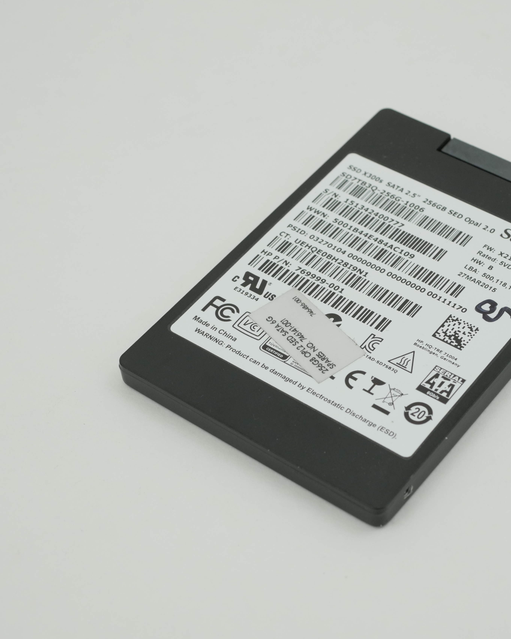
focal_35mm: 79
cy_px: 322
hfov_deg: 19.4
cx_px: 341
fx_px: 1494
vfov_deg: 24.1
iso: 400
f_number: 5.6
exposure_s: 1/125
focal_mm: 30
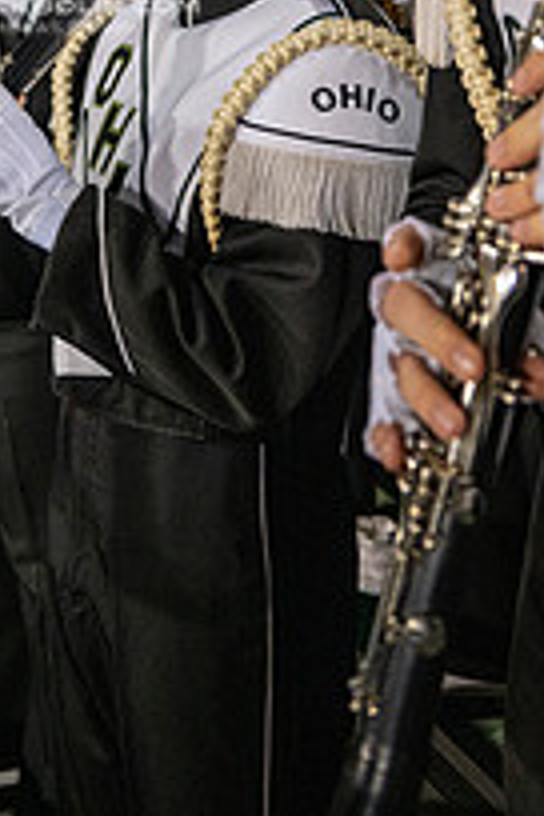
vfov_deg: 32.9
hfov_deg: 24.6
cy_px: -80
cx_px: 36
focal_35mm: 53
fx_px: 1201
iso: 2000
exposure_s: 1/500
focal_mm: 24
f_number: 3.2
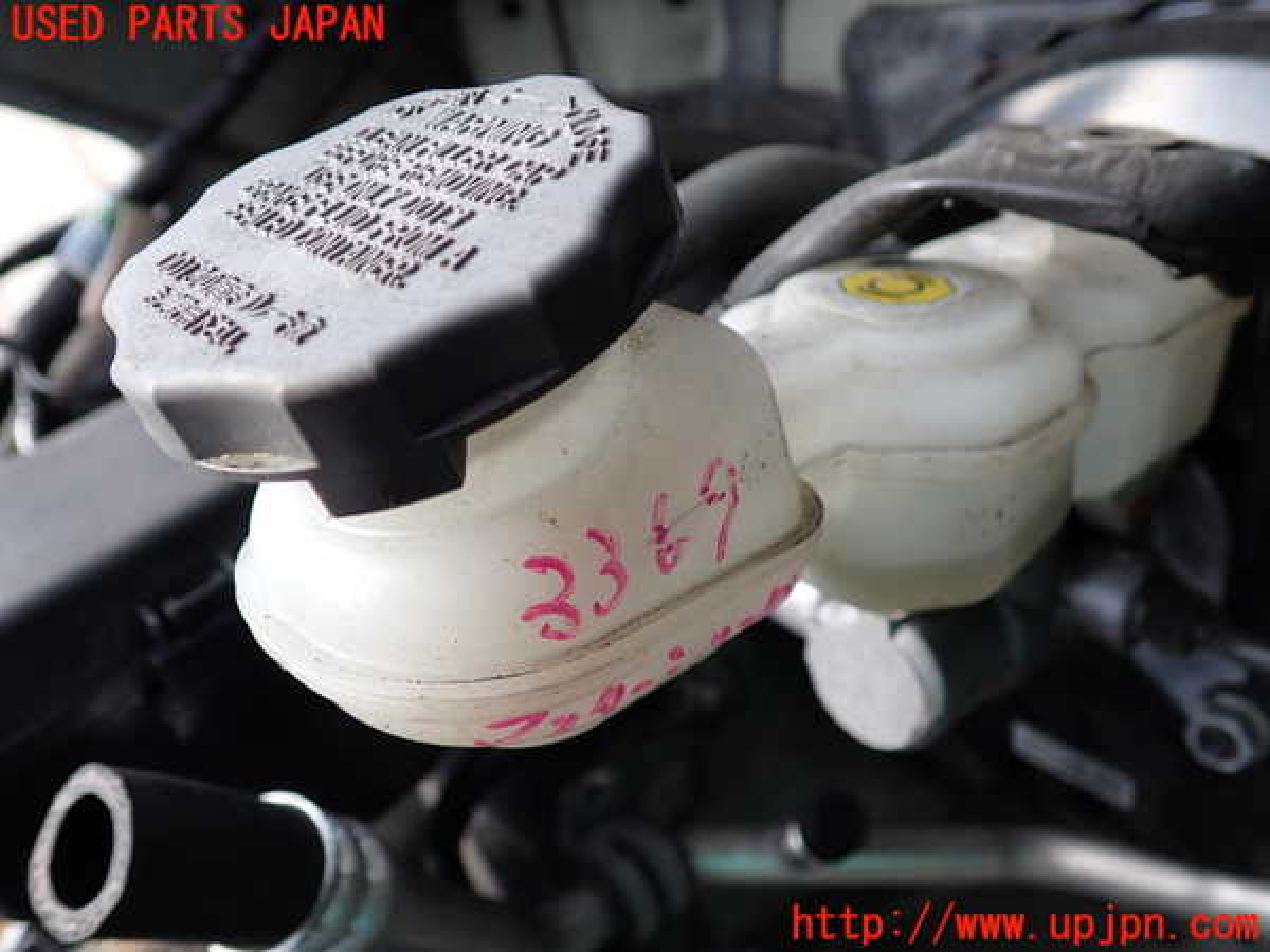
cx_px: 635
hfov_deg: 60.0
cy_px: 476
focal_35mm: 30
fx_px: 1101
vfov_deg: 46.8
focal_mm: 5.4
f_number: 2.3
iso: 100
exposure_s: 1/125
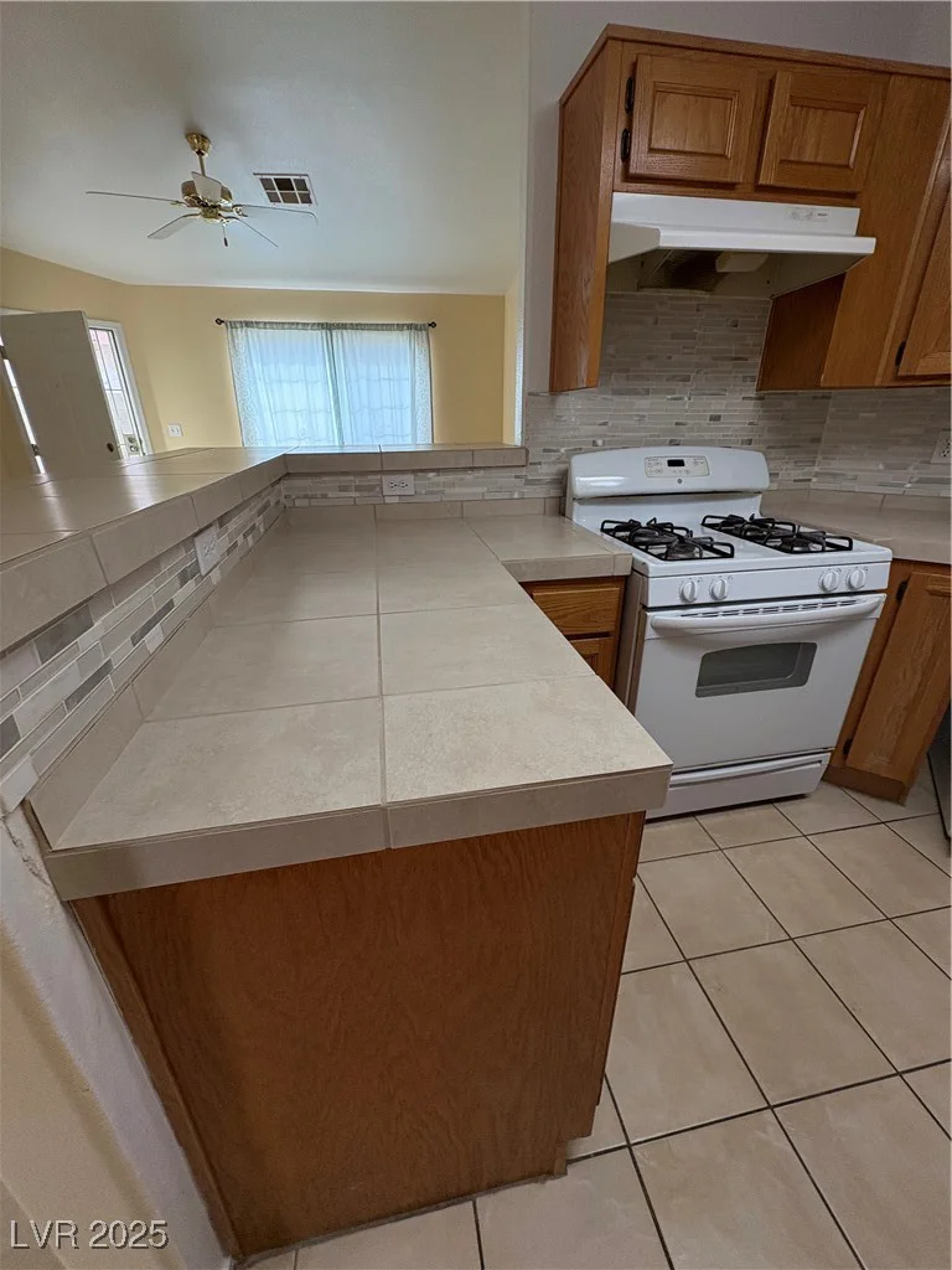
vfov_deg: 102.1
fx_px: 513
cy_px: 635
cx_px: 476
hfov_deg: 85.7
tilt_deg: -22.8
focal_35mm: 14
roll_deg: +0.4
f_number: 2.2
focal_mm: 2.22
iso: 250
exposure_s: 1/120
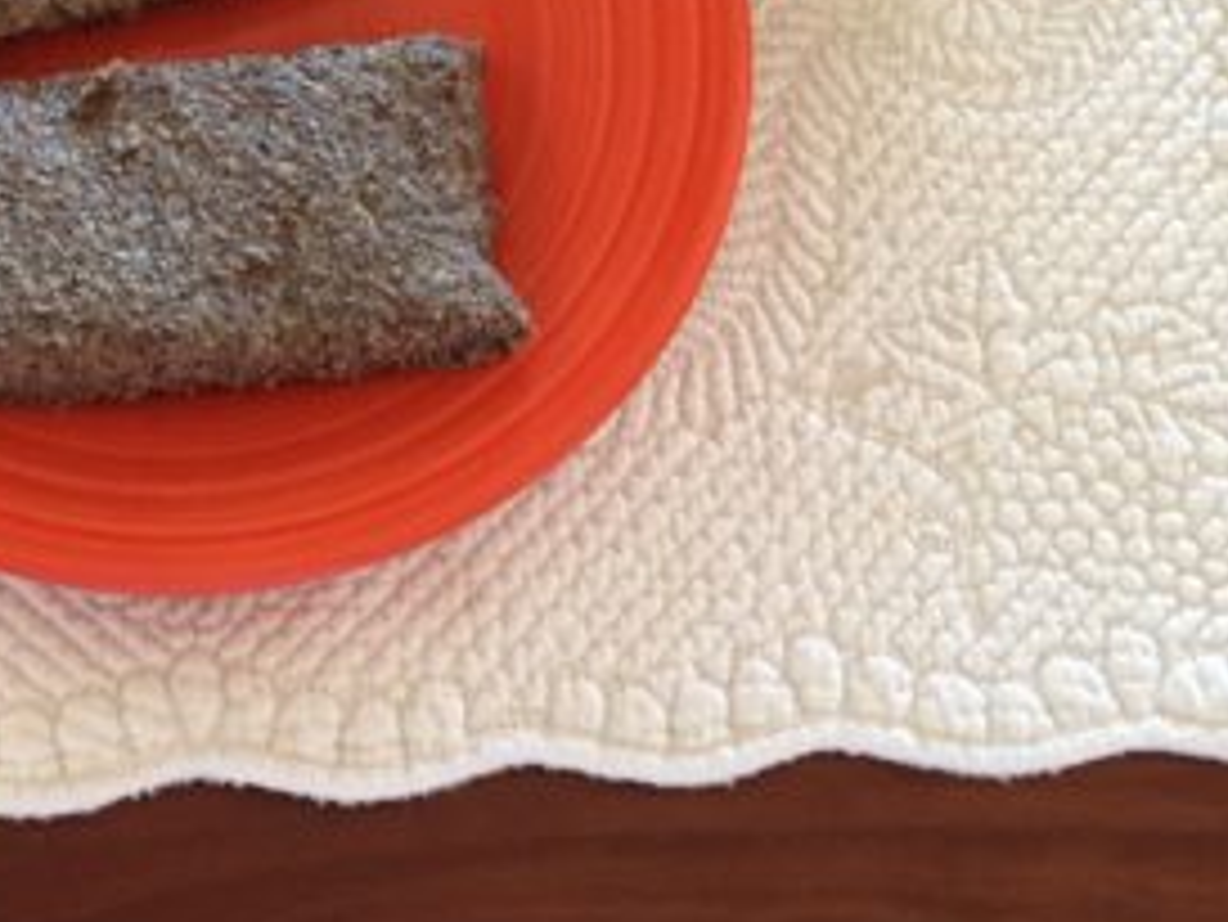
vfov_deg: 20.5
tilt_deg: -64.3
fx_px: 2449
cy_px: -45
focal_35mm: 69
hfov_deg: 27.4
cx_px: 175
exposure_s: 1/30
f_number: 2.2
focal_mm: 4.15
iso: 125
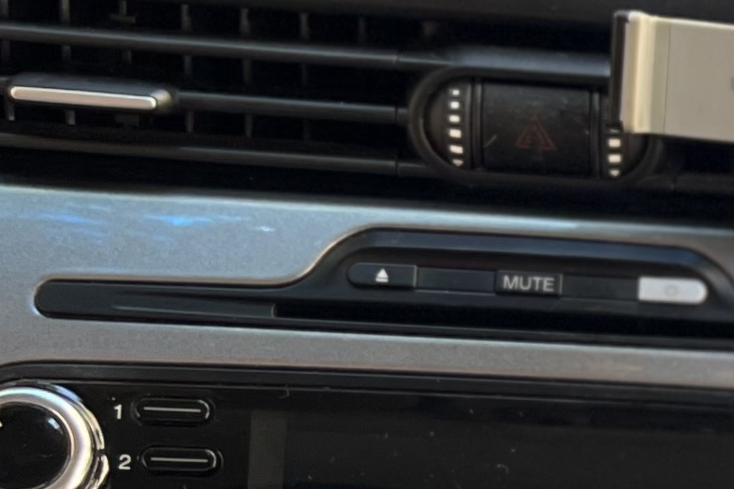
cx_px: 1574
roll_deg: -6.9
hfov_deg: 12.5
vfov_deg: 9.7
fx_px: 2834
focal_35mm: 139
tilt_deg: -24.1
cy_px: 610
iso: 32
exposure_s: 1/125
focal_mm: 5.1
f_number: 1.6
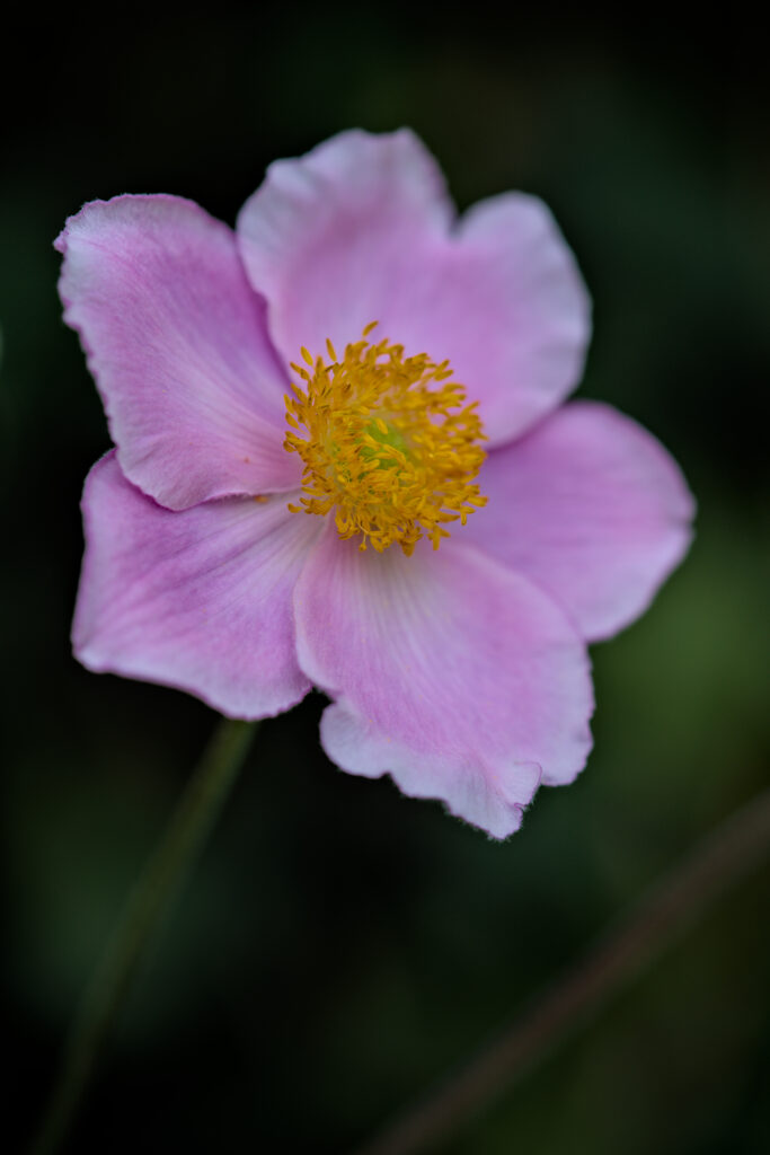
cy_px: 578
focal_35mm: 90
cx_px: 385
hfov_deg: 15.2
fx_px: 2886
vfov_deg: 22.6
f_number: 3.5
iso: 100
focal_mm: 90
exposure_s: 1/320
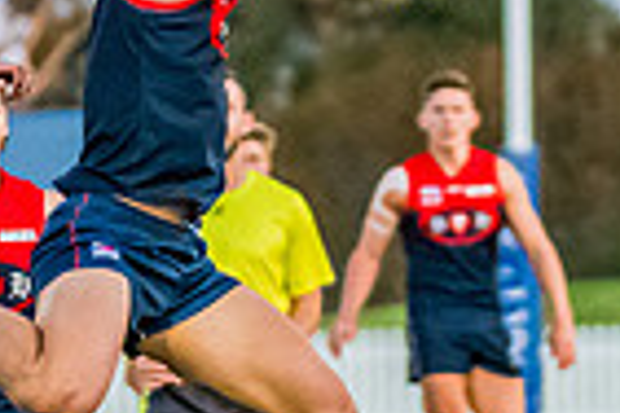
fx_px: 17118
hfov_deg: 2.1
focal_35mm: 994
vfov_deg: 1.4
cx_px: 54
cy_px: 191
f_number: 4
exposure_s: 1/1600
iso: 3600
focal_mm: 180
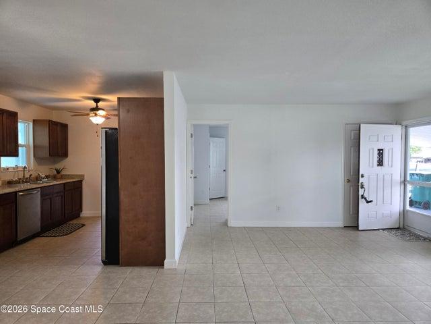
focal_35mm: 23
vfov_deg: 58.9
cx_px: 216
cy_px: 162
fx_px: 286
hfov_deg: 73.9
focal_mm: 5.4
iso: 250
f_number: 1.8
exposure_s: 1/120
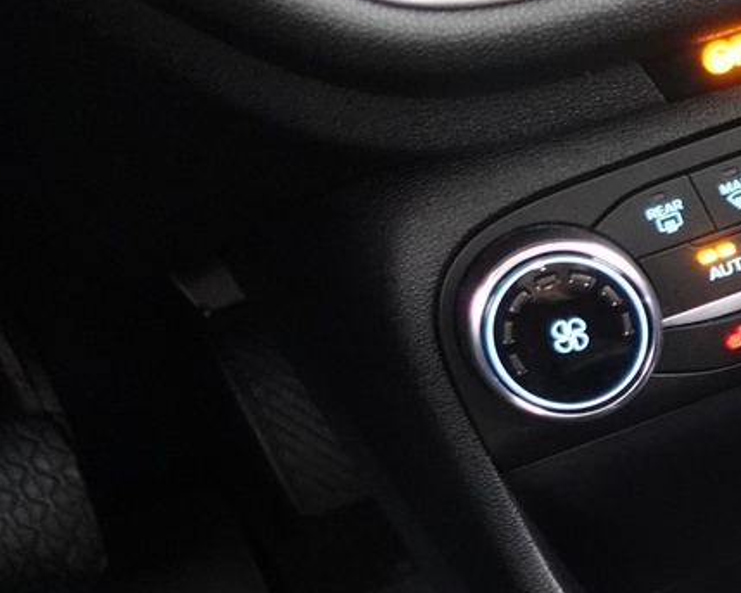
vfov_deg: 17.2
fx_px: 1864
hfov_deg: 18.5
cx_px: 1261
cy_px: 712
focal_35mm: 85
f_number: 1.8
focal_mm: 9.4
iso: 1600
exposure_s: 1/8
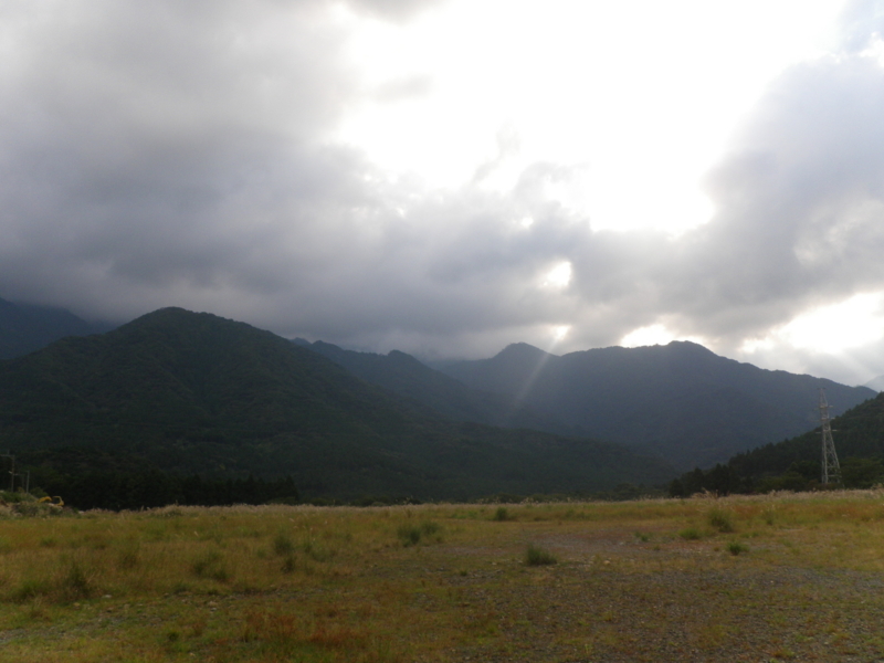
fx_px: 894
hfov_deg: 52.6
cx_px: 442
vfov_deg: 40.7
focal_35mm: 35
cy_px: 332
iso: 64
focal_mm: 6.2
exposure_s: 1/160
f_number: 6.3
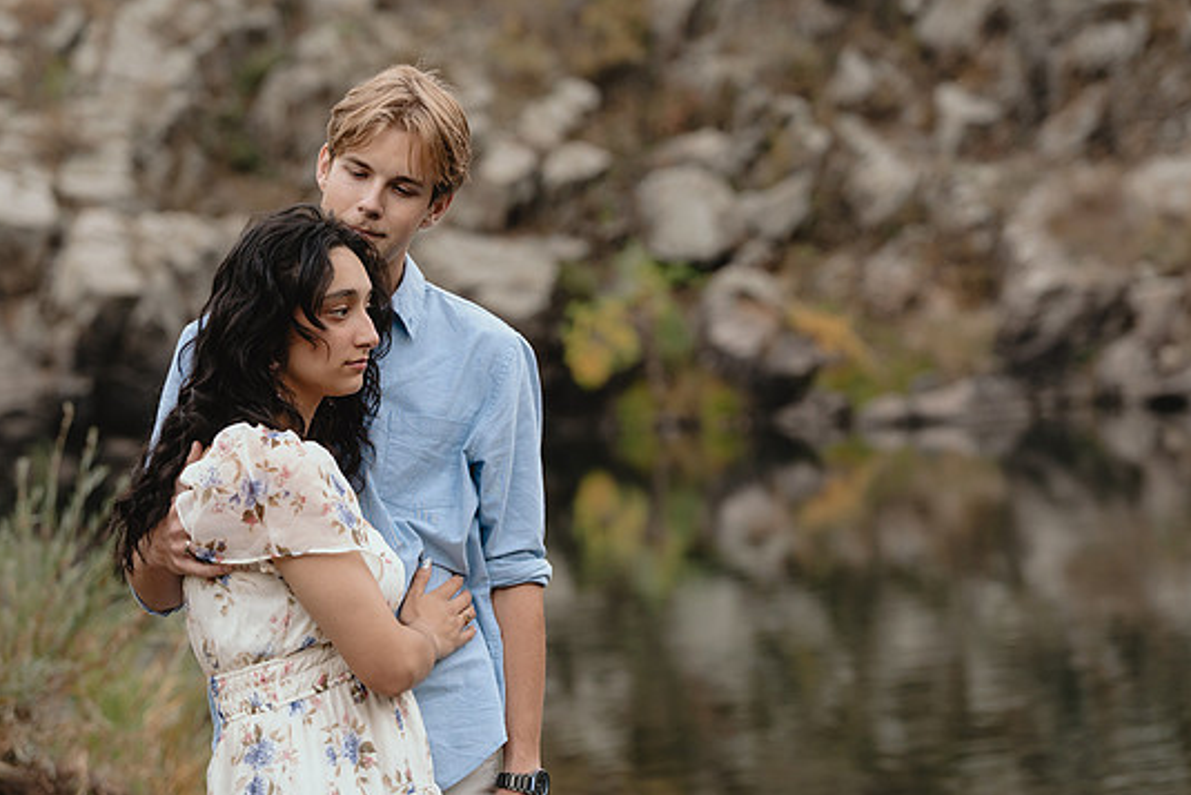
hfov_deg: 19.8
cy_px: 406
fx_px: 3408
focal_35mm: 103
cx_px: 610
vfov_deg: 13.3
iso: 320
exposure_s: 1/250
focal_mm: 95
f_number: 3.5
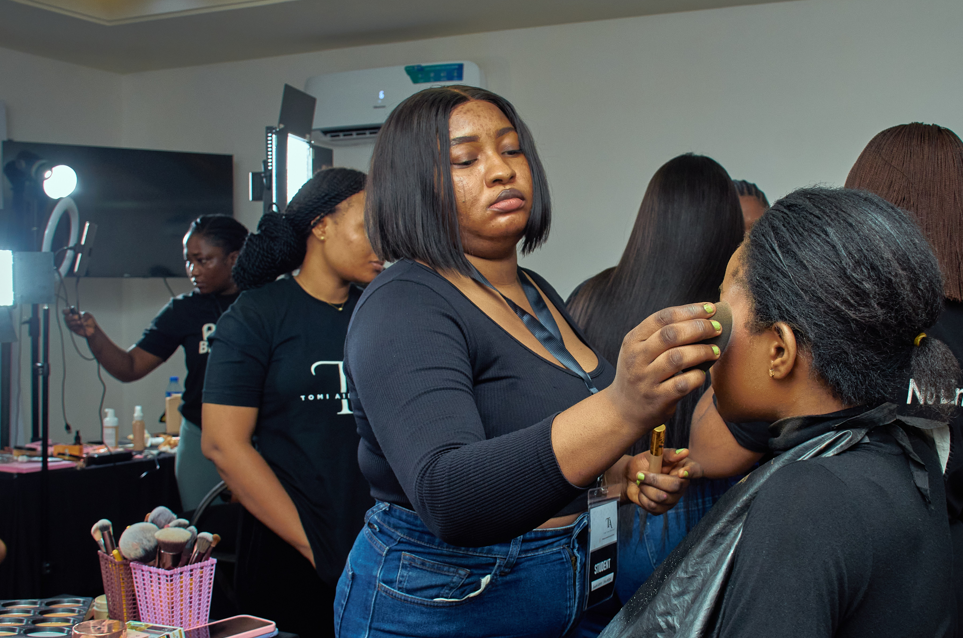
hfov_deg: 47.3
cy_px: 320
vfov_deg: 32.5
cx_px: 560
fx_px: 1094
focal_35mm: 41
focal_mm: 20
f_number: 5.6
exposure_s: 1/200
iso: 640
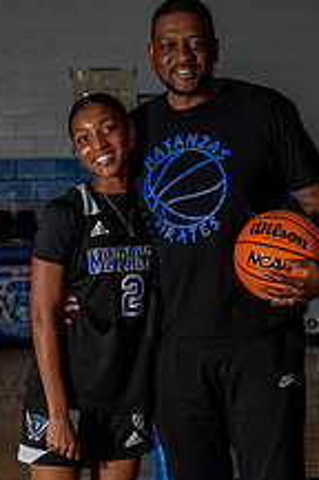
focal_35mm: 108
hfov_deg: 12.6
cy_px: 321
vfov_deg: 18.9
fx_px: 1440
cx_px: 156
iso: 640
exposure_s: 1/200
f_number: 4
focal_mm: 52
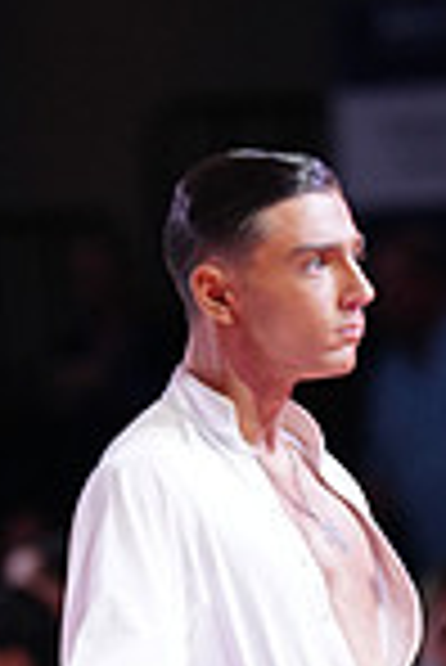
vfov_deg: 2.6
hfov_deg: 1.8
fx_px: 14553
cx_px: -47
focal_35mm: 785
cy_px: 936
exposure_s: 1/400
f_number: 2.8
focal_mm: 200
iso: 2000
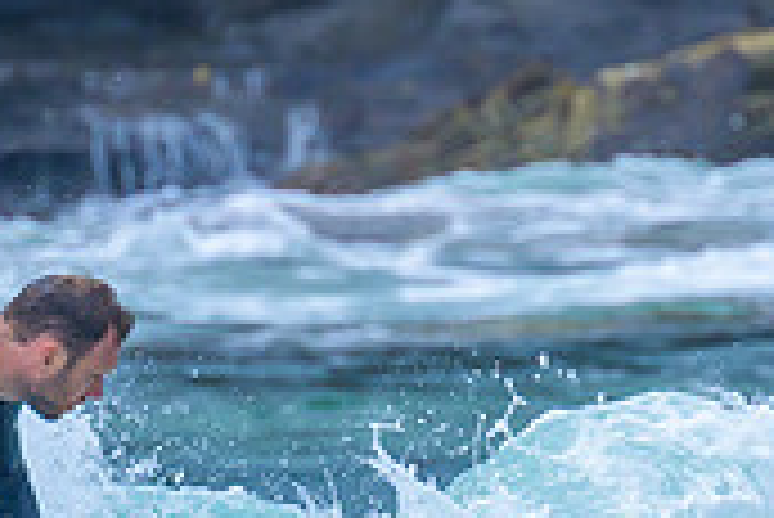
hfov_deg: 0.8
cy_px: 468
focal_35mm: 2588
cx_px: 274
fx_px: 55687
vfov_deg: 0.5
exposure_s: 1/2000
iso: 800
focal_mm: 560
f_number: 8
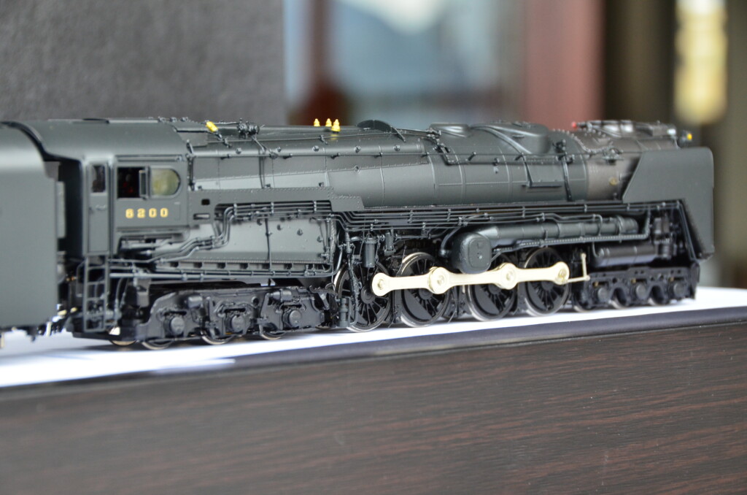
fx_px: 2485
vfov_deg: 11.4
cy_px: 248
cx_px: 374
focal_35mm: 120
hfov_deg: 17.1
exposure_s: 1/60
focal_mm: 80
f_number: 8
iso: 800
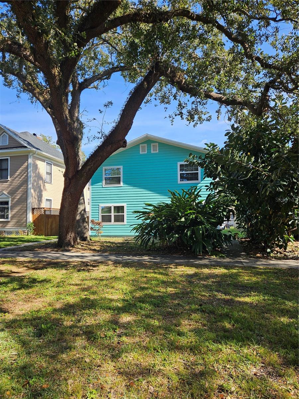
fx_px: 265
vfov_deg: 73.9
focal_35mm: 23
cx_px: 150
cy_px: 200
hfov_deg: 58.9
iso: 25
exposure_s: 1/696
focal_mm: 5.4
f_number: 1.8
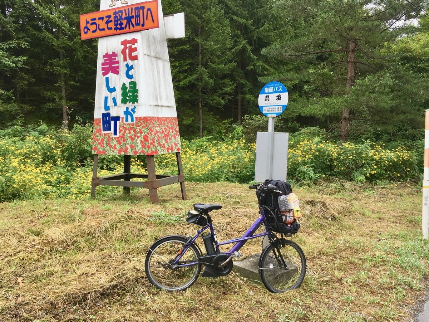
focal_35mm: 29
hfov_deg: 61.7
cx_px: 214
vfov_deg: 48.2
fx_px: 359
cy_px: 161
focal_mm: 4.15
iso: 25
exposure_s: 1/351
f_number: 2.2
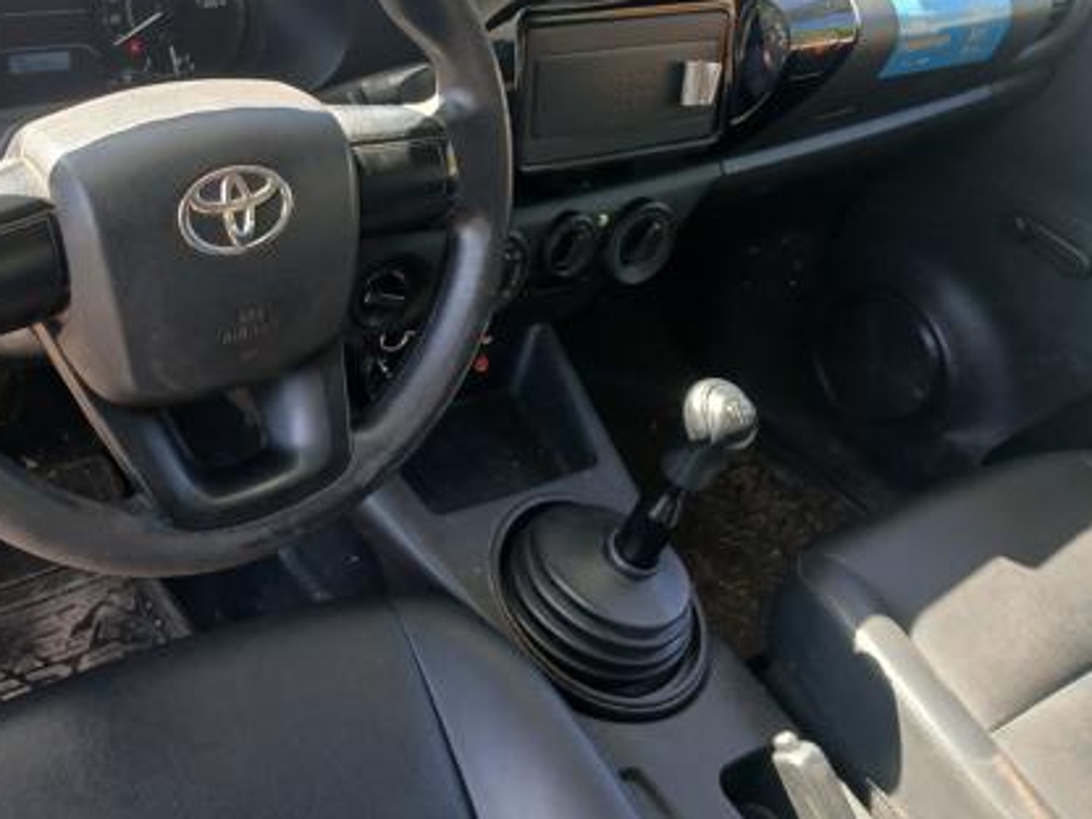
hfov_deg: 45.7
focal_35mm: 40
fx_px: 1262
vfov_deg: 35.1
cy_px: 197
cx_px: 320
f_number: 1.8
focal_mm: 3.98
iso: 50
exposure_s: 1/60
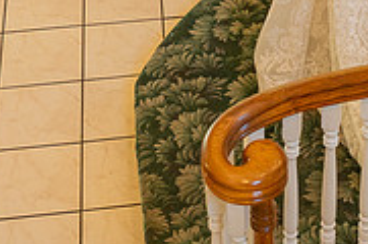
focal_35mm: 130
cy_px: -235
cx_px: 329
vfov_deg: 9.8
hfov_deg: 15.6
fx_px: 1327
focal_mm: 31
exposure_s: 1/200
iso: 1250
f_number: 4
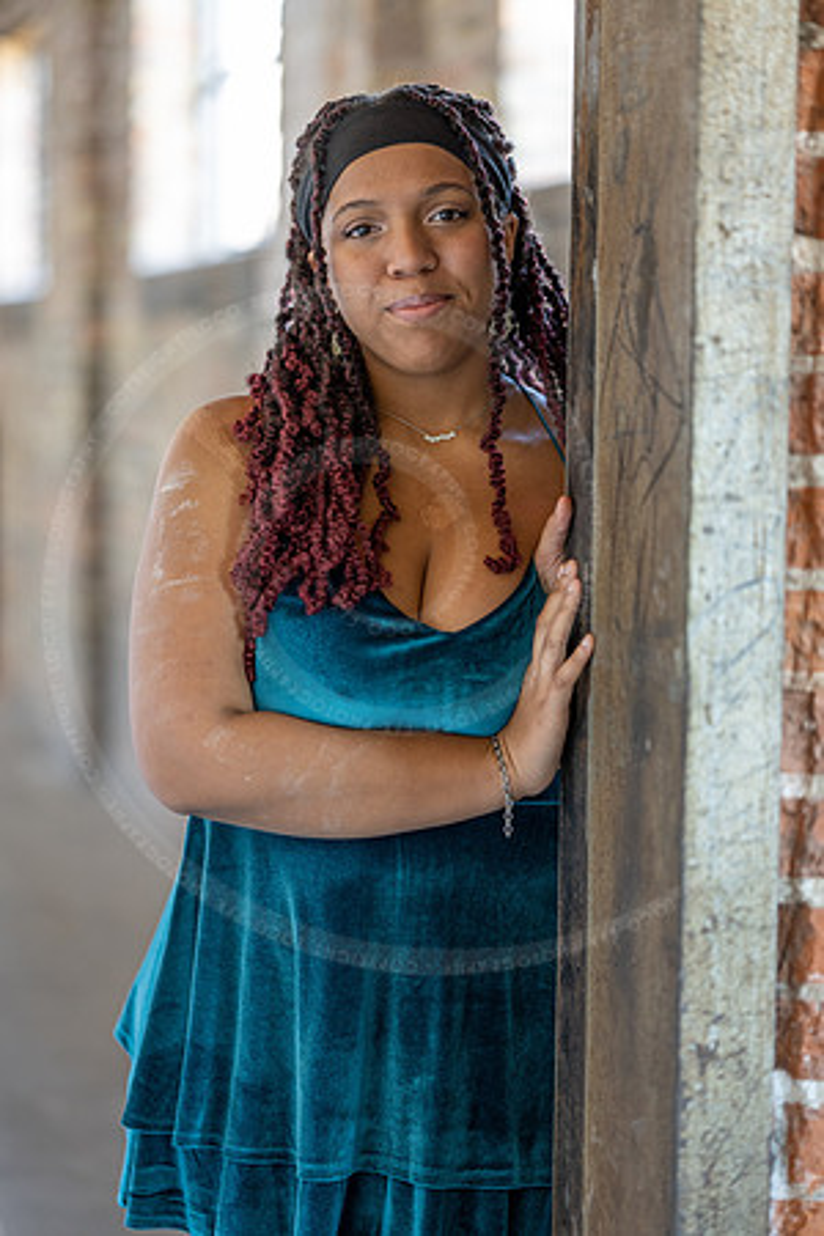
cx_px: 412
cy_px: 618
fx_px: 2918
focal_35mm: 85
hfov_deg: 16.1
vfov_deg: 23.9
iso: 500
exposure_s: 1/100
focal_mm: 85
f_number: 1.8
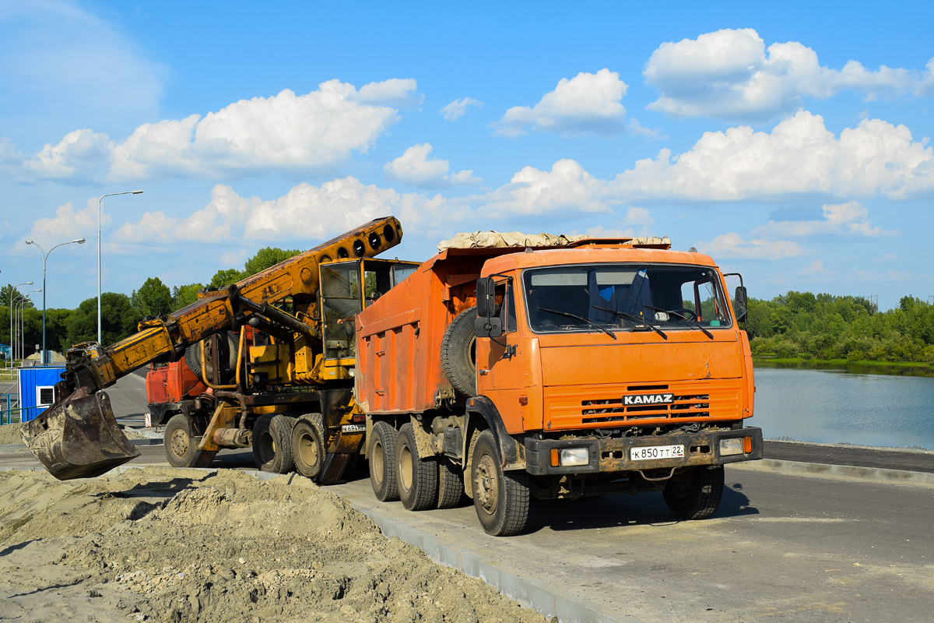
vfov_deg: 33.0
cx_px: 467
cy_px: 312
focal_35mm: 40
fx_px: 1051
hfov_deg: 47.9
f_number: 10
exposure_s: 1/400
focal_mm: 27
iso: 200
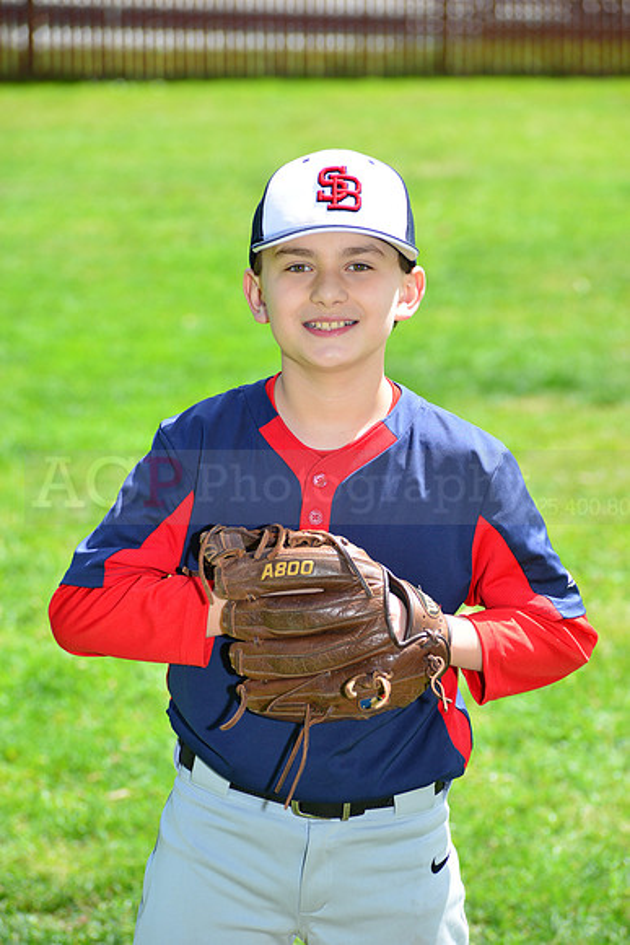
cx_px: 315
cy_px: 472
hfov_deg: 8.6
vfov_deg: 12.8
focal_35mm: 160
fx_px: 4197
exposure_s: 1/200
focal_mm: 160
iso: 200
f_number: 8
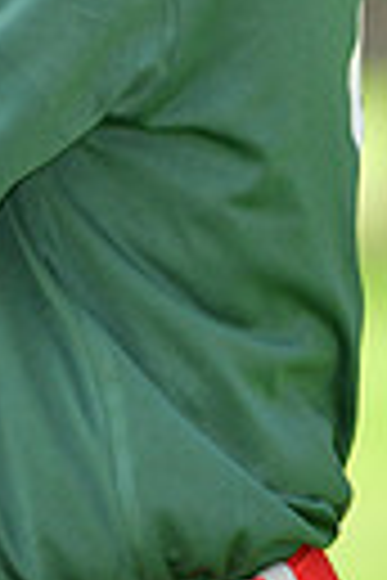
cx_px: 187
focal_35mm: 912
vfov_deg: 2.3
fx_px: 14709
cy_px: -364
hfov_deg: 1.5
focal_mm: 135
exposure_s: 1/2500
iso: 500
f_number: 4
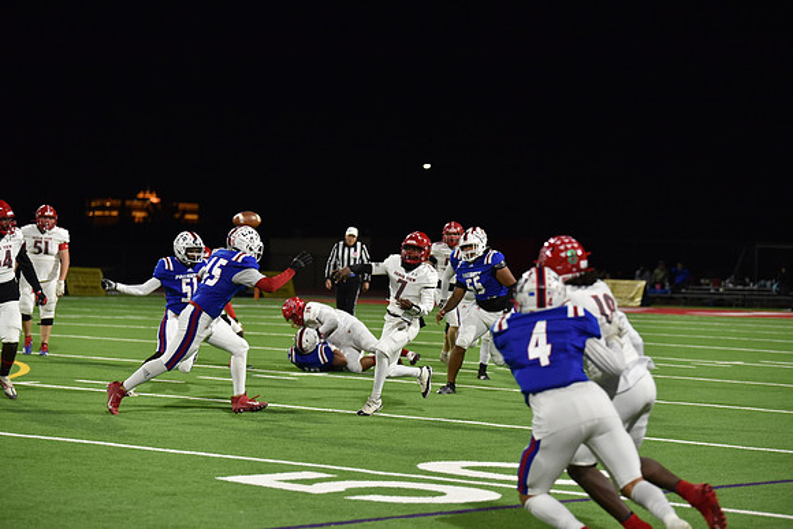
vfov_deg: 11.2
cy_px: 264
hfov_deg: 16.8
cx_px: 396
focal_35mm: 122
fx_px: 2688
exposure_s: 1/640
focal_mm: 122
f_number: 2.8
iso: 2800
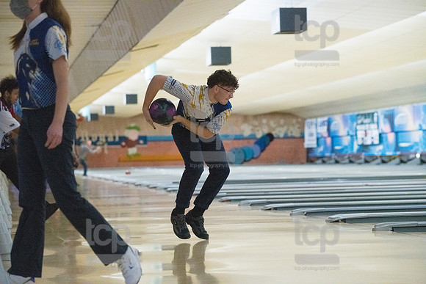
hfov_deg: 18.6
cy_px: 142
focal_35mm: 110
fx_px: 1302
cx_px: 213
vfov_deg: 12.5
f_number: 4
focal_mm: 110
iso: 10000
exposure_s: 1/1000
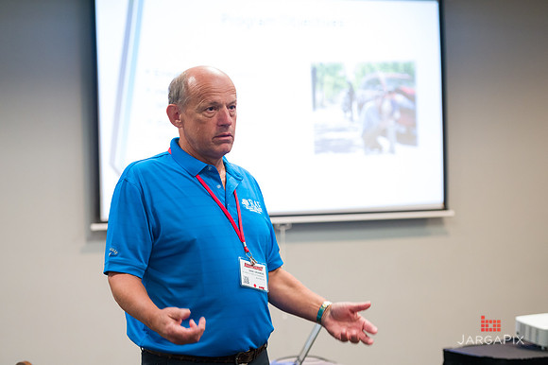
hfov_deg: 20.4
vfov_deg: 13.7
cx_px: 274
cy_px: 182
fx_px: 1521
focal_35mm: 100
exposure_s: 1/125
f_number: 3.2
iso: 3200
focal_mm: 100
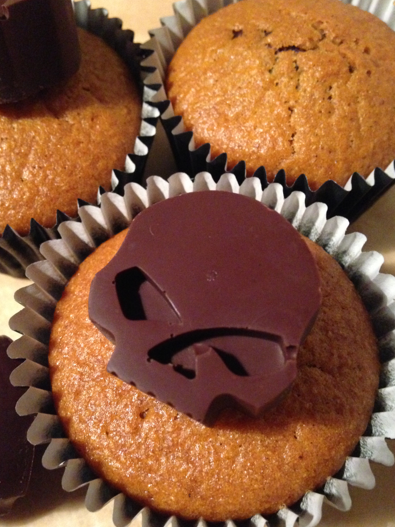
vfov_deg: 51.3
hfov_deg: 39.6
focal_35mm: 36
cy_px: 279
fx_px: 548
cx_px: 187
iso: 800
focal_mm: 4.12
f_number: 2.4
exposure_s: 1/15
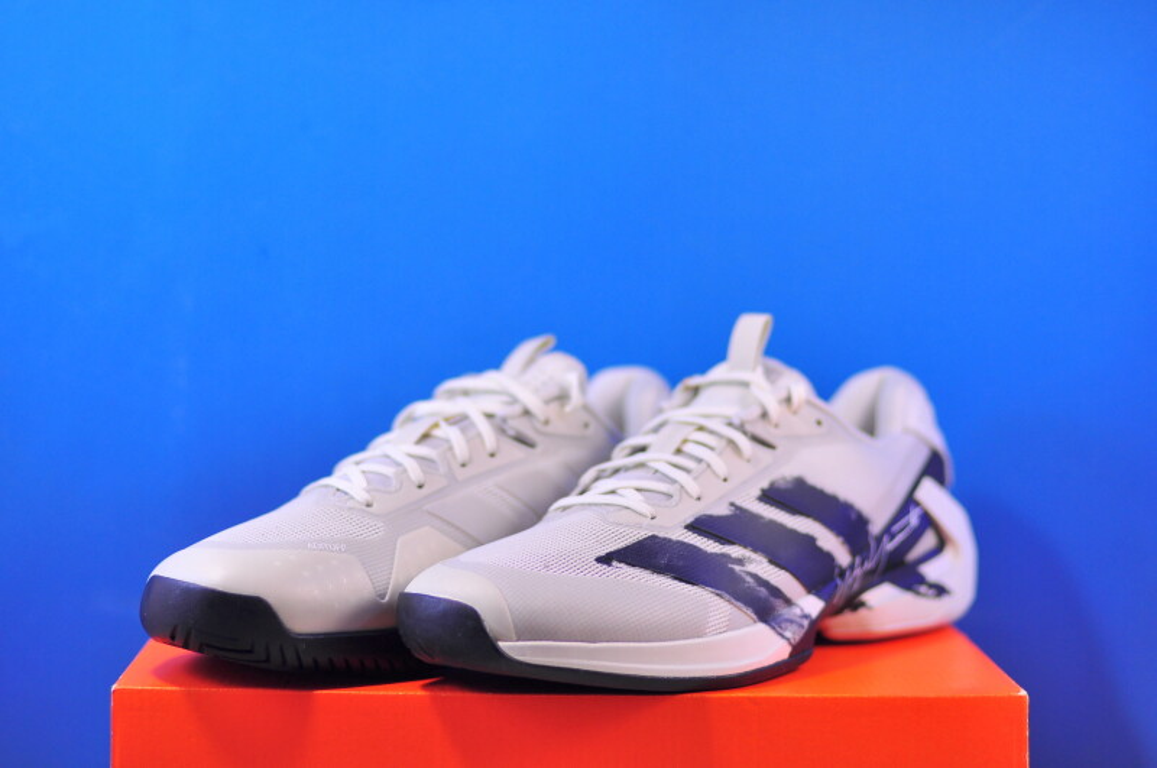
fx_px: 2407
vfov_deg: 18.1
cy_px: 384
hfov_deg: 27.0
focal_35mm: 75
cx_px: 578
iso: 250
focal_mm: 50
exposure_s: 1/320
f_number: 2
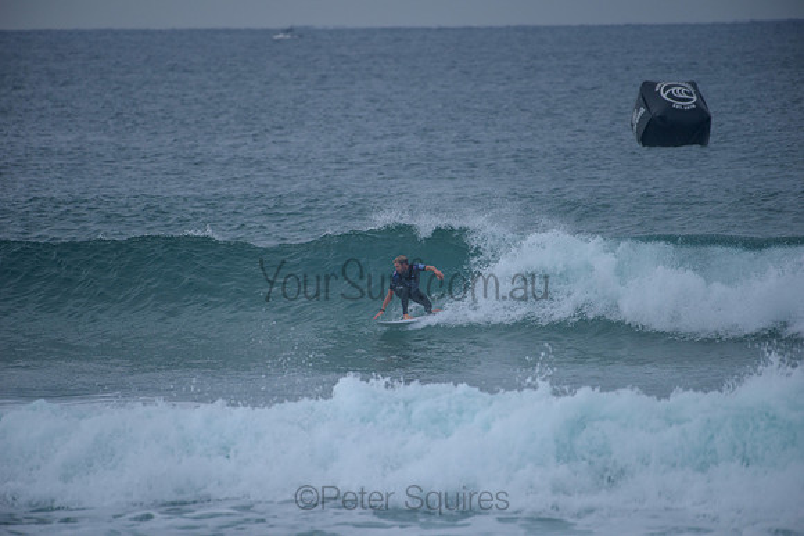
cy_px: 268
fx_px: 11169
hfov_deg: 4.1
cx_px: 402
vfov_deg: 2.8
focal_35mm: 500
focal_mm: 500
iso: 320
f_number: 5.6
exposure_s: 1/2000
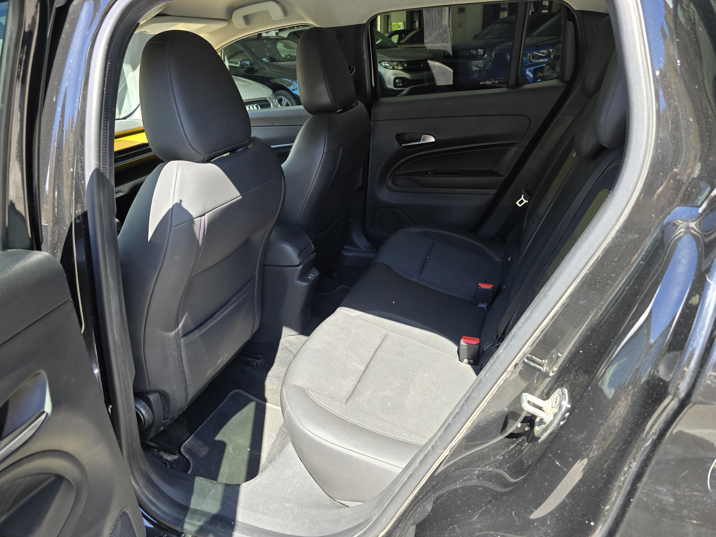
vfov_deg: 58.9
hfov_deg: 73.9
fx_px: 476
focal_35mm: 23
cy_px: 268
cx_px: 358
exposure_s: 1/180
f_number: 1.7
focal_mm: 6.3
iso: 40
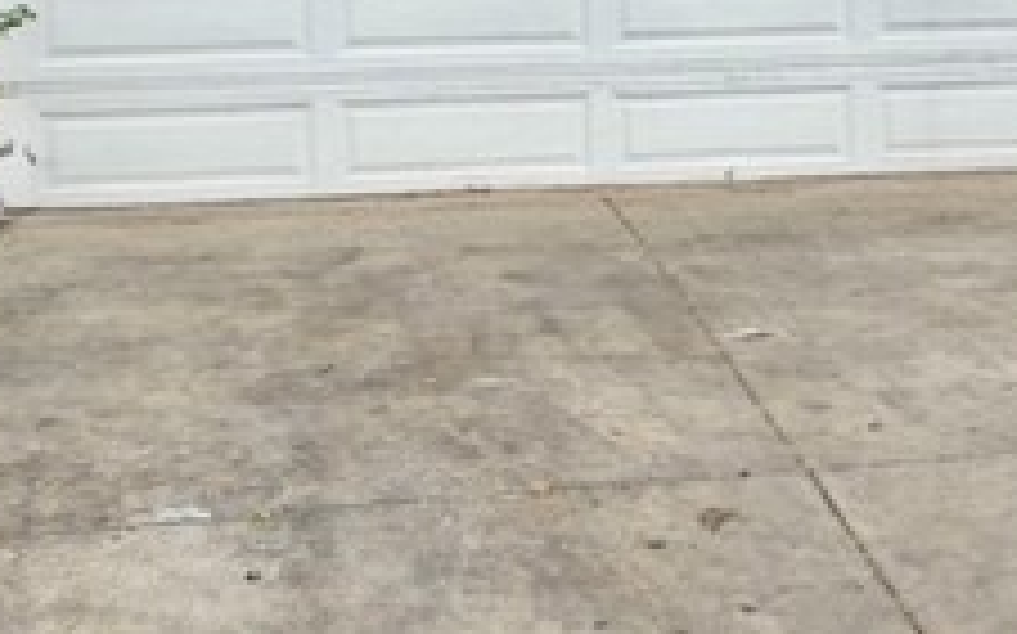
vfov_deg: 18.3
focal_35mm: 69
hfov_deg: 29.6
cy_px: -27
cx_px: 652
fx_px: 1911
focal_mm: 5.4
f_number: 1.8
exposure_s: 1/10000
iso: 64
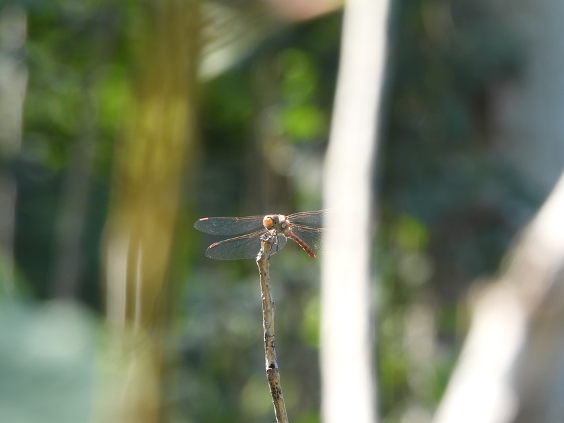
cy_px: 212
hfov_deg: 2.8
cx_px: 282
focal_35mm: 700
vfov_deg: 2.1
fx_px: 11407
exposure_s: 1/100
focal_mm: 125
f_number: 5.6
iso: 100
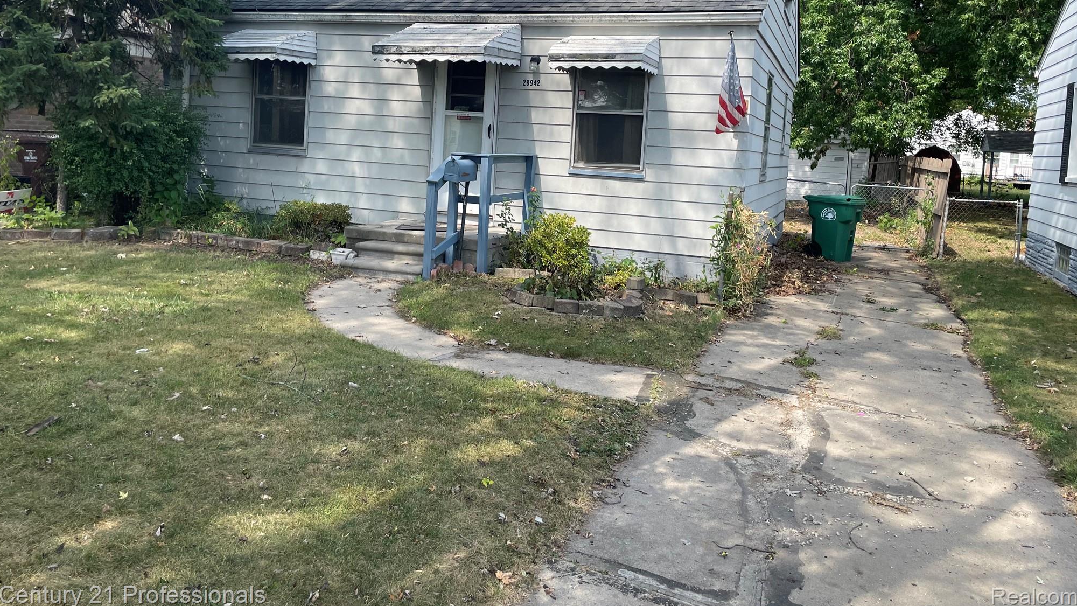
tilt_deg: -3.6
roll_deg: -2.8
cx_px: 546
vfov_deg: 39.7
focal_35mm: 29
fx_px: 828
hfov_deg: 66.1
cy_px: 198
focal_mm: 4.2
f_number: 1.6
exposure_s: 1/1490
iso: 32
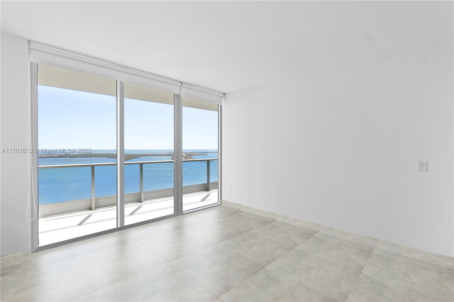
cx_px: 227
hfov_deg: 96.7
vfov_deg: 73.7
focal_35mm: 16
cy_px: 151
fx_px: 202
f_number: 5
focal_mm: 16
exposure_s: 1/30
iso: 125
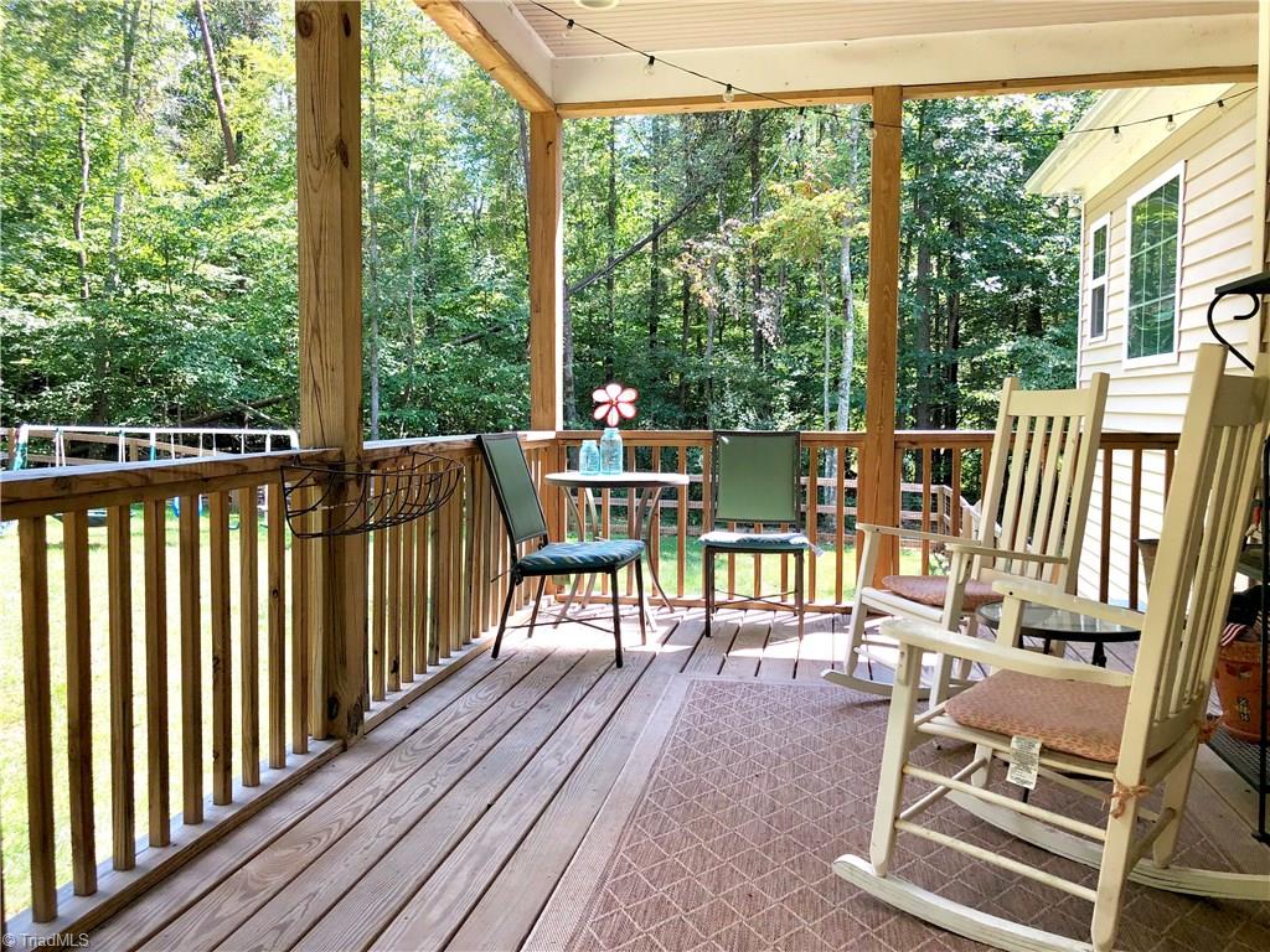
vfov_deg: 49.7
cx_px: 635
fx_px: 1027
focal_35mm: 28
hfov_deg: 63.4
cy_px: 476
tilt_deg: -3.6
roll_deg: +0.1
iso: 20
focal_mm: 3.99
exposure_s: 1/387
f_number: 1.8
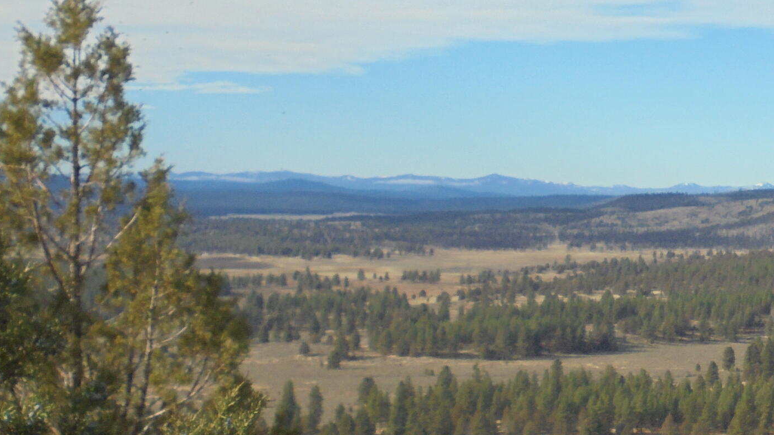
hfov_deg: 23.5
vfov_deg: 13.5
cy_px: 352
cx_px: 639
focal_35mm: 89
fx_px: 1826
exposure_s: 1/800
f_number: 4.2
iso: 100
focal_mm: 6.9
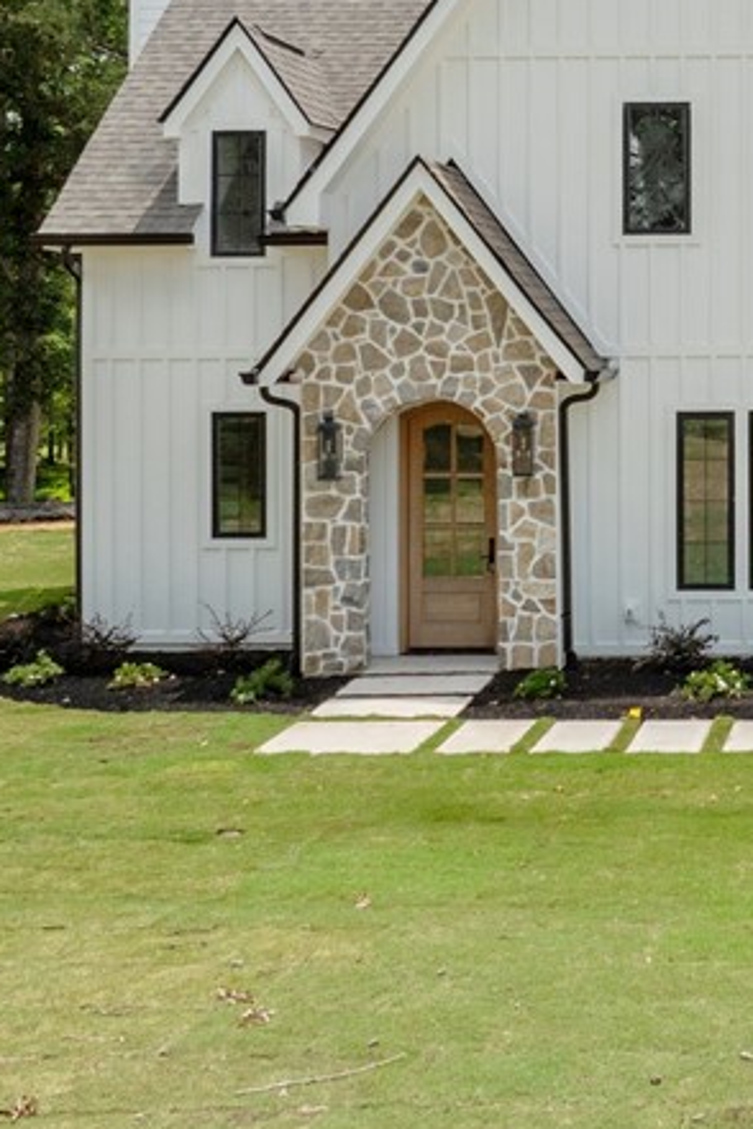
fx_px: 1820
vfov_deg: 33.8
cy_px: 296
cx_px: 926
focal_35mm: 58
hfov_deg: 21.5
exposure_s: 1/120
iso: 100
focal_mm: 12.29
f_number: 4.5
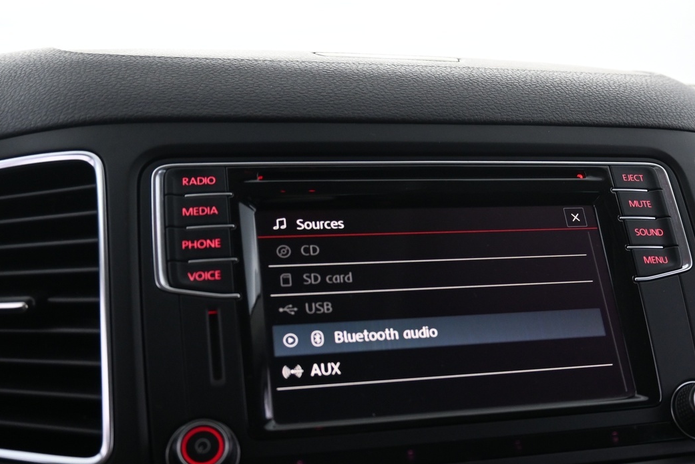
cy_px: 289
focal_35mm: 43
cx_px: 443
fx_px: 833
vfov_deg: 30.9
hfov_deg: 44.8
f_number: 3.8
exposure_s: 1/30
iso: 1100
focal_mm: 18.5
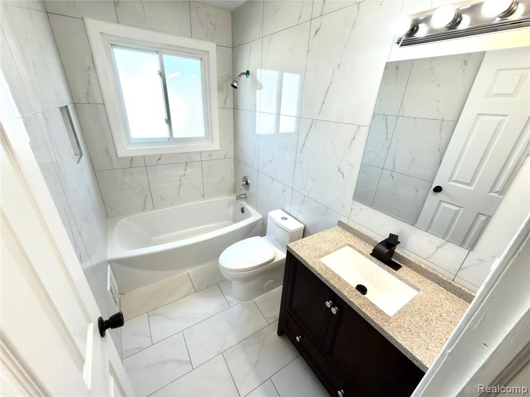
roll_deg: -3.5
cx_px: 265
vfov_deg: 85.7
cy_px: 198
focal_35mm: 14
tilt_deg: -24.6
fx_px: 214
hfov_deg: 102.1
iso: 64
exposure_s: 1/120
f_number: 2.2
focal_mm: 2.22
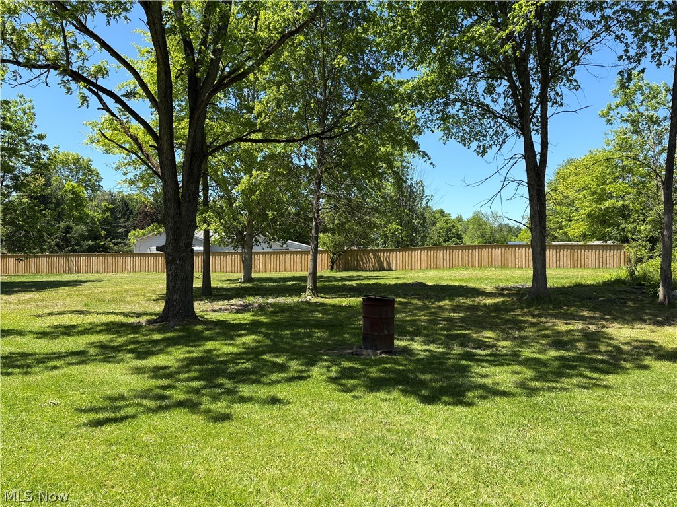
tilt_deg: -0.1
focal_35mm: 26
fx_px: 508
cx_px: 338
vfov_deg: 53.1
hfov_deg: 67.3
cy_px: 254
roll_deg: +0.1
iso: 50
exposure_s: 1/1484
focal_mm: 5.96
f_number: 1.6
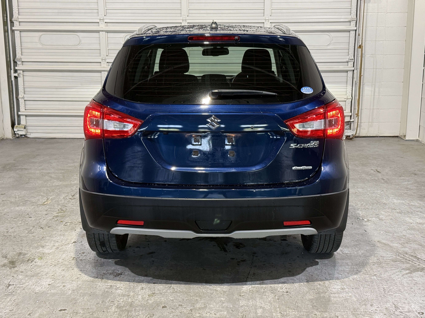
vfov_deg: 30.3
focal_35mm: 48
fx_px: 589
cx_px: 212
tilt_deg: -11.4
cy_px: 159
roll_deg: -0.3
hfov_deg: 39.7
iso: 200
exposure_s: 1/60
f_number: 1.78
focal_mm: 6.76
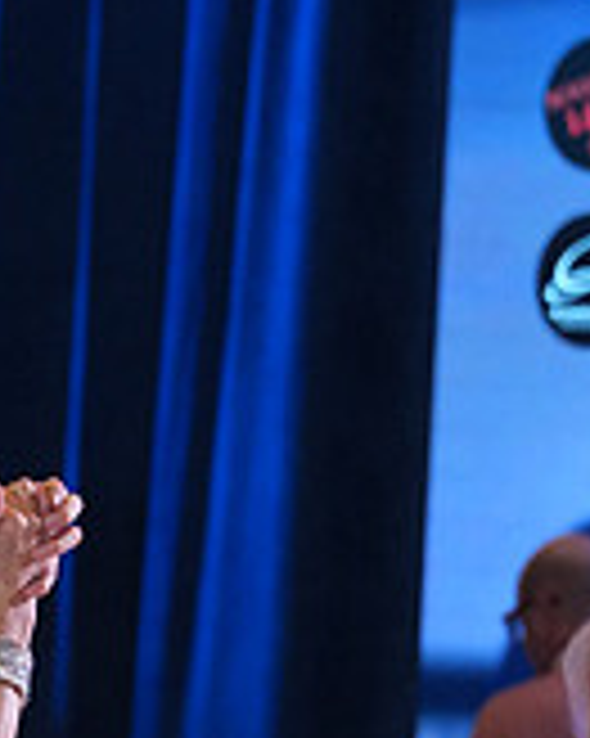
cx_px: -250
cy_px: 1066
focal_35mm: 663
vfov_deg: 2.9
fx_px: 14485
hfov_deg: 2.3
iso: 2500
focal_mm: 200
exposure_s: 1/200
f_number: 5.6
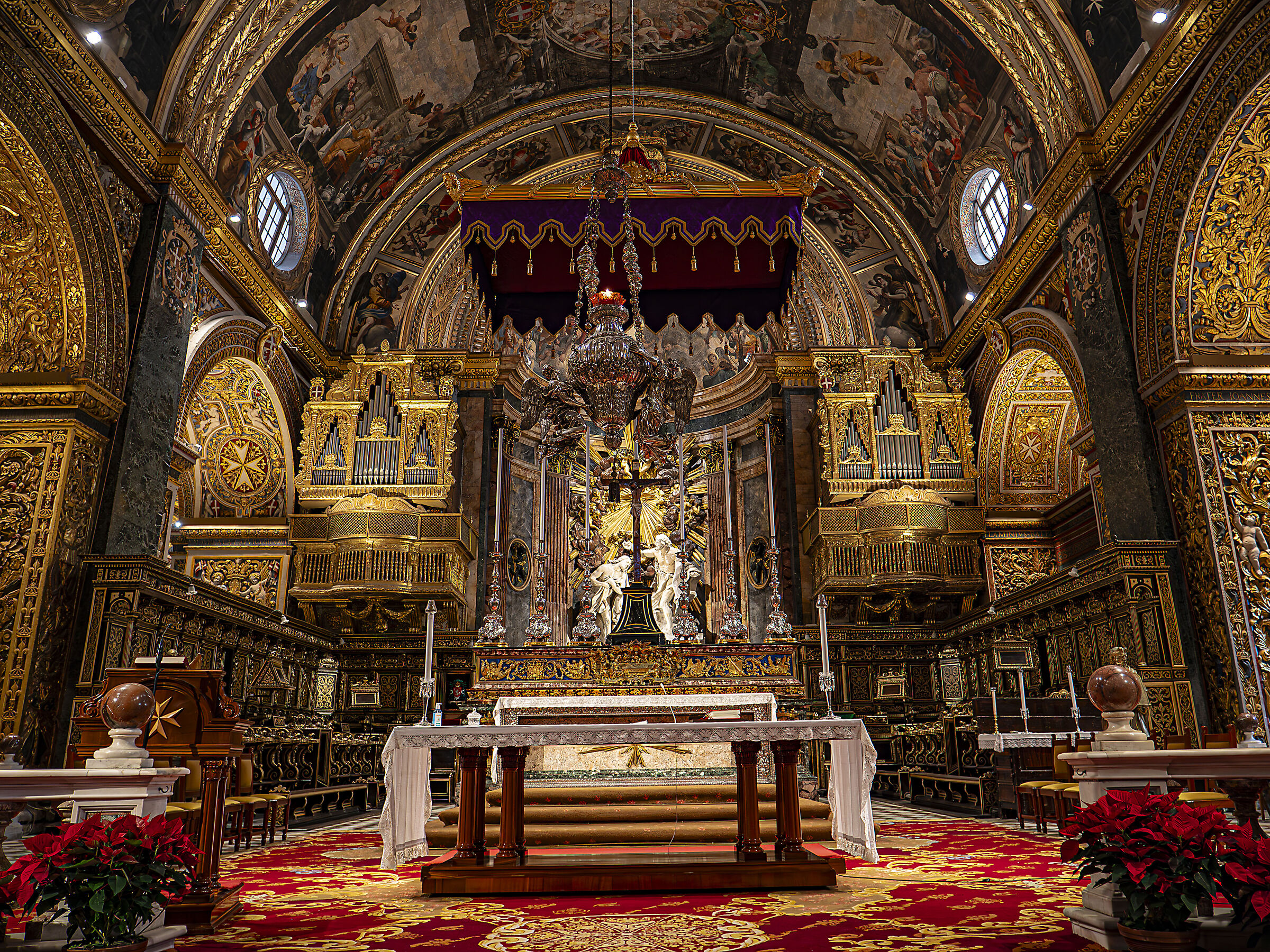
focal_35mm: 24
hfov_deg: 71.6
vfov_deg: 56.8
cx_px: 635
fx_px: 881
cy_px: 476
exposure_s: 1/15
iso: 400
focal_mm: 12
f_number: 2.8
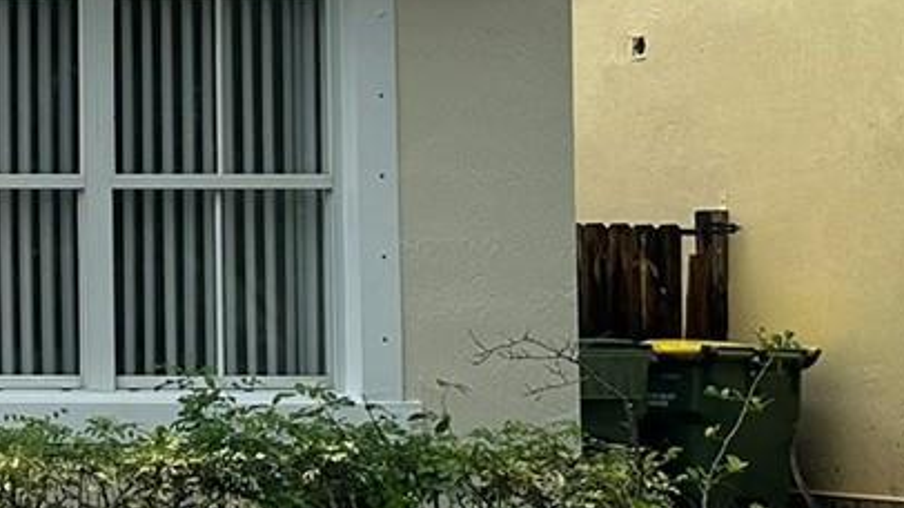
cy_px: 205
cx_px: -793
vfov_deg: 11.7
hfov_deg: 16.7
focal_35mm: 103
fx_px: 2468
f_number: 1.78
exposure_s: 1/1393
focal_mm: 6.86
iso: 80
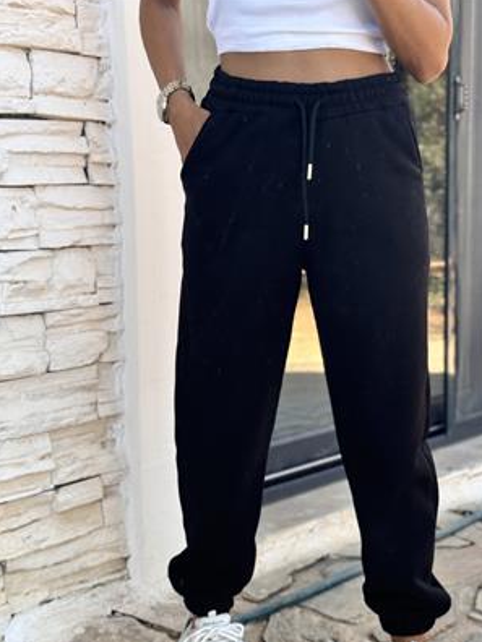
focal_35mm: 63
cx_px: 286
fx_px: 1170
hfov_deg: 23.3
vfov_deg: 30.6
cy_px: 413
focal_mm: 6.76
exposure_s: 1/461
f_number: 1.78
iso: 64
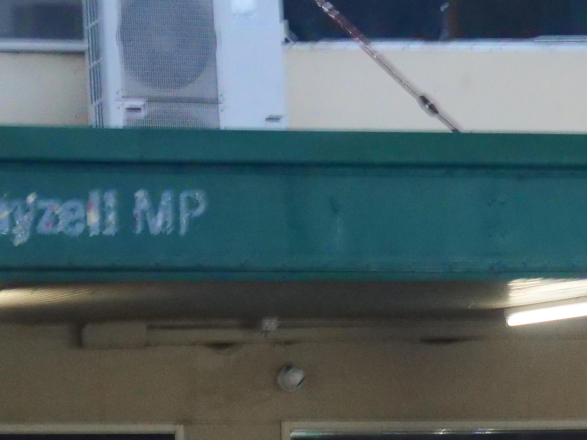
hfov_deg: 5.9
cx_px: 444
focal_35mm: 337
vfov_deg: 4.4
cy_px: 541
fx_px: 5714
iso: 3200
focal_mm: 47
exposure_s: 1/15
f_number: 2.8
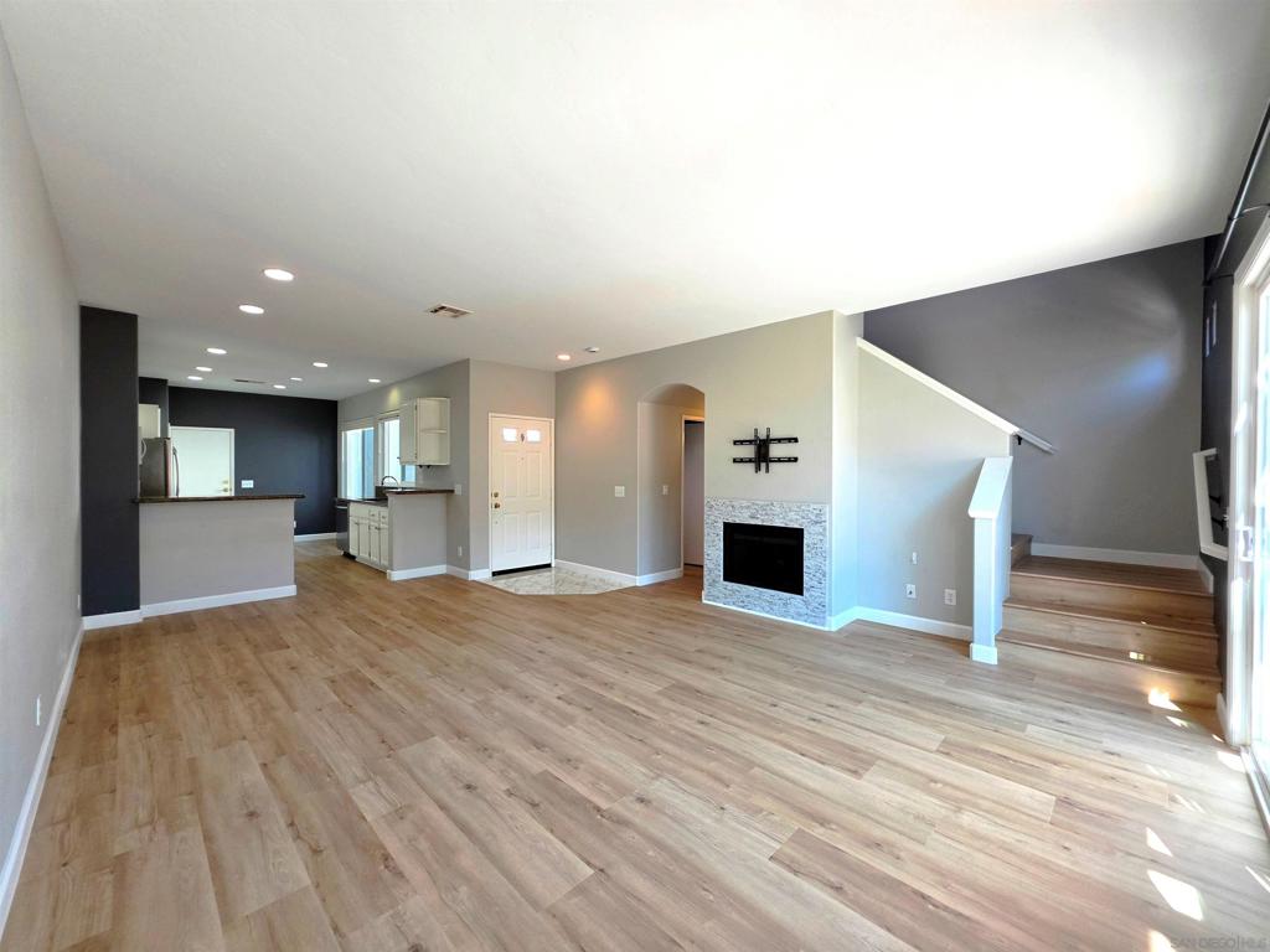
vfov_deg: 89.9
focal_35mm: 13
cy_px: 476
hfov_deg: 106.2
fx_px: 477
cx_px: 635
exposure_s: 1/120
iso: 80
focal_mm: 2.2
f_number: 1.9
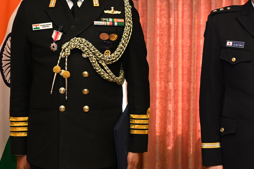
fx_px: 635
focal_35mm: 90
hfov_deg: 22.5
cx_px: 172
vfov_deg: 15.1
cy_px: 34
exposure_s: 1/200
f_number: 4
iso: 1000
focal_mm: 51
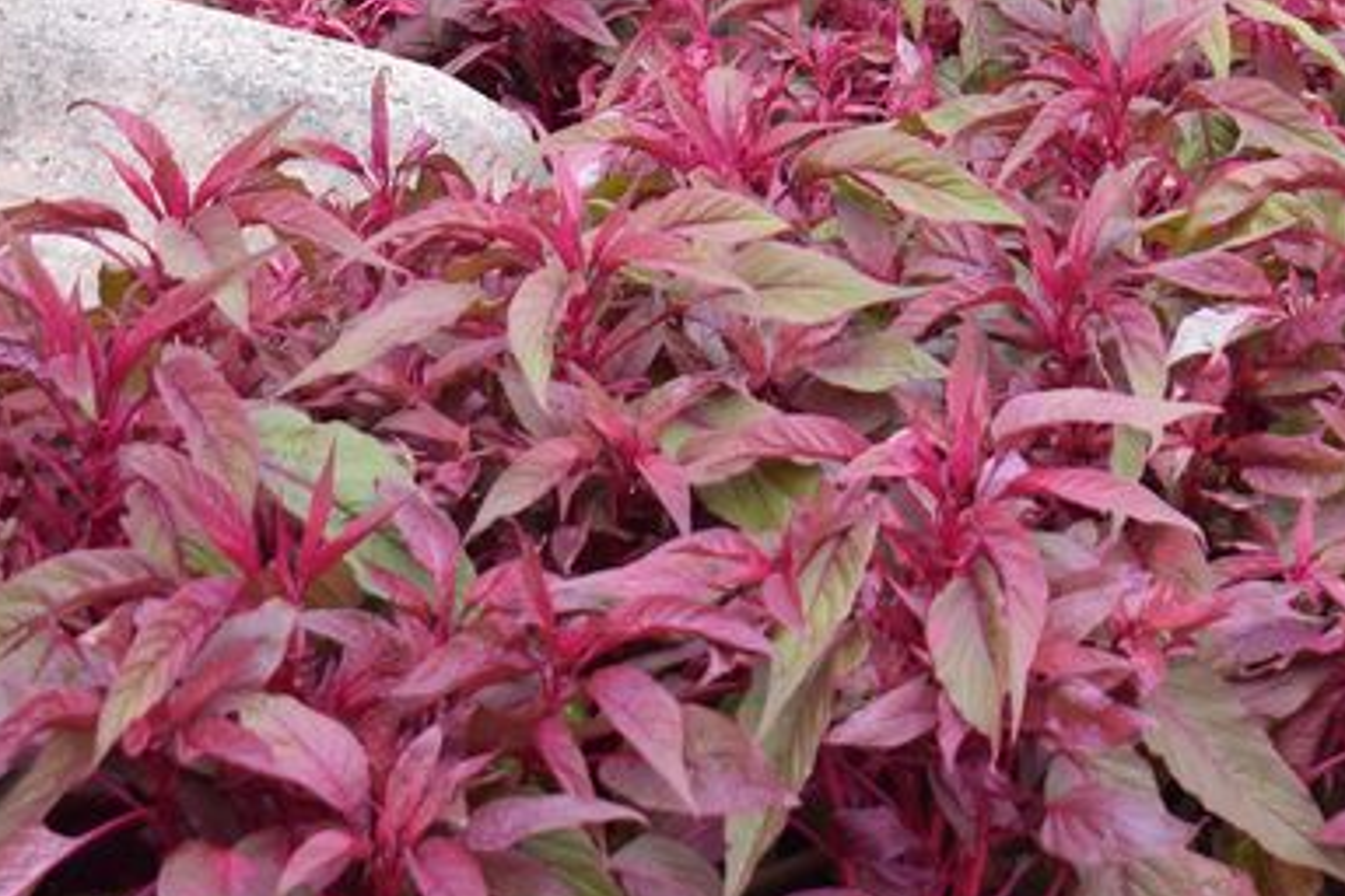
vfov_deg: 10.5
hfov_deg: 15.3
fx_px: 4728
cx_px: 1800
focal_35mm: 127
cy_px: -458
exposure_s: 1/160
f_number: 6.3
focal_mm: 27
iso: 400
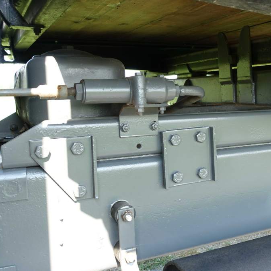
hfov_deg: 35.9
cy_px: 128
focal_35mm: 45
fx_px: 399
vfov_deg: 37.5
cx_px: 228
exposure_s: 1/80
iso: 125
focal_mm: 11.45
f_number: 4
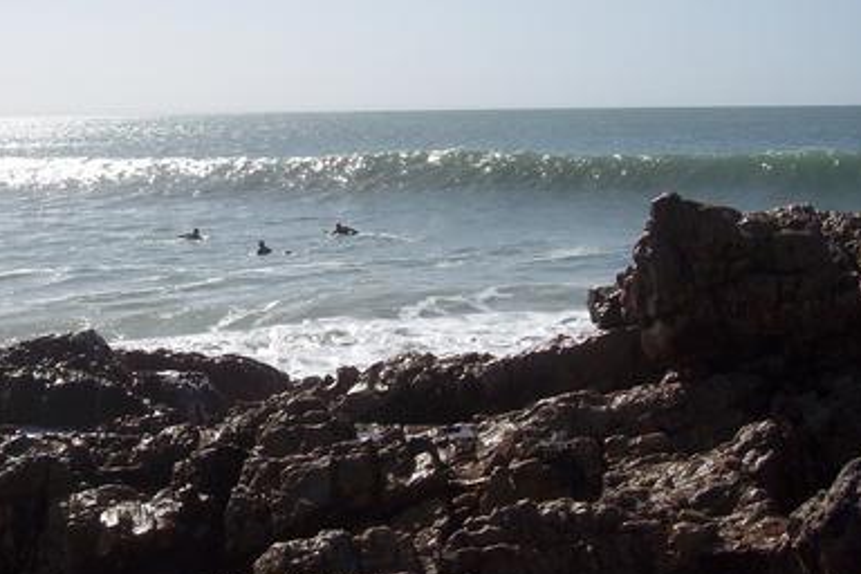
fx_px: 1602
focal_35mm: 67
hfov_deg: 29.7
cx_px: 252
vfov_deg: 20.3
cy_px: 242
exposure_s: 1/1115
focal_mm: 7.6
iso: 80
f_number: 5.4
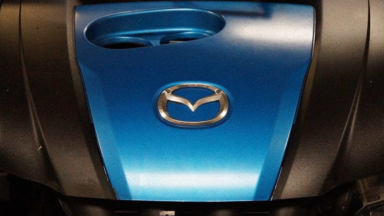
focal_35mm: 87
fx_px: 886
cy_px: 100
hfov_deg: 24.5
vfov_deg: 13.9
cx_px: 192
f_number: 5.6
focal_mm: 50
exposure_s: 1/100
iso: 3200
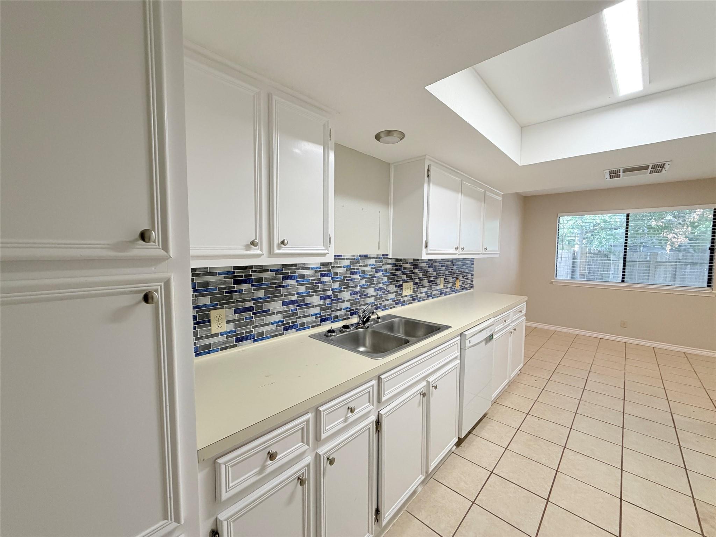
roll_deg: -0.2
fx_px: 290
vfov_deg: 85.7
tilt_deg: -3.9
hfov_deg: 102.1
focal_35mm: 14
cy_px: 268
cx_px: 358
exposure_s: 1/120
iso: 320
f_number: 2.2
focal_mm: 2.22
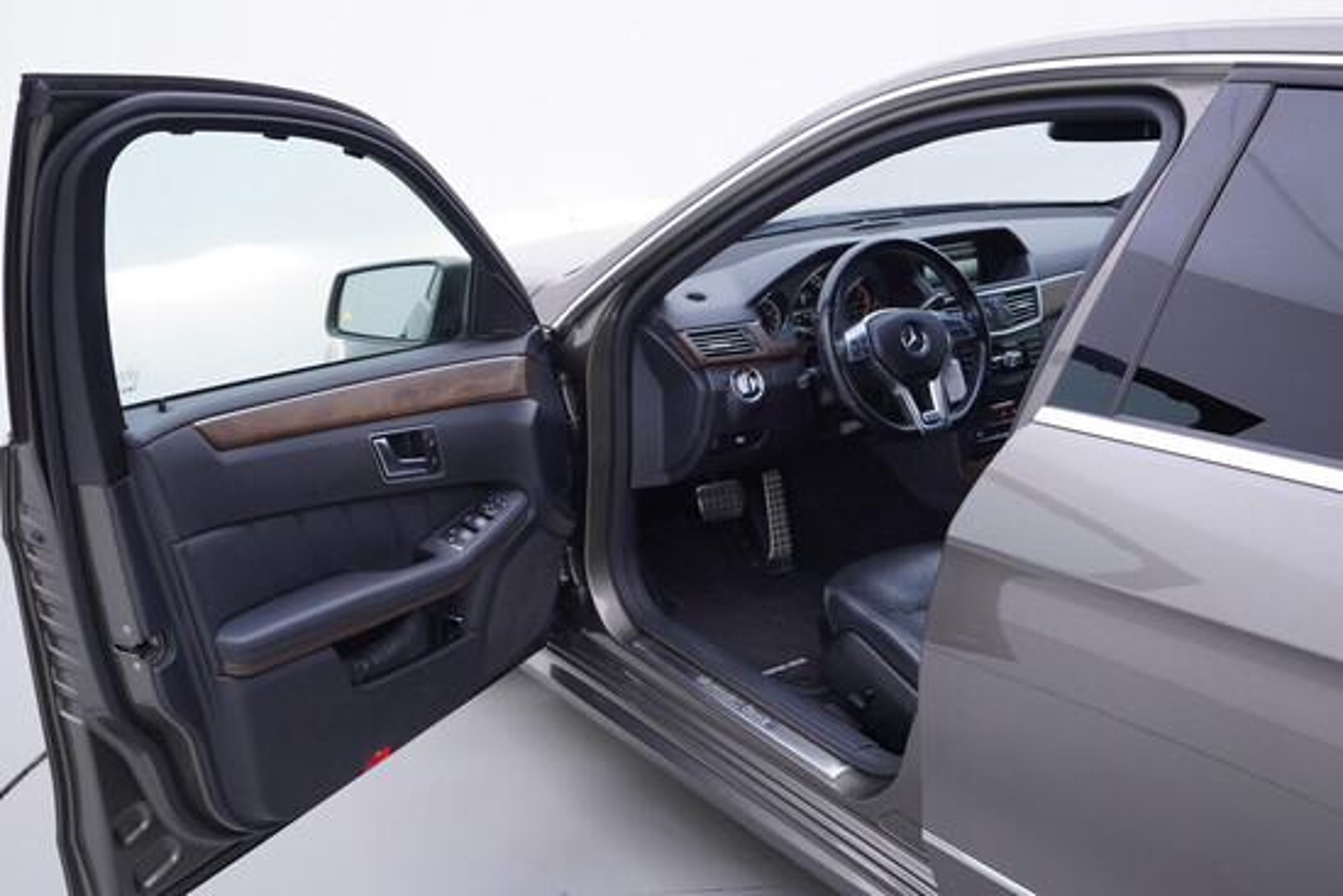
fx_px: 1343
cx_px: 672
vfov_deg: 36.9
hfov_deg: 53.1
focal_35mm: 36
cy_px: 448
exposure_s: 1/50
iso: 125
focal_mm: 24
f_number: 3.2
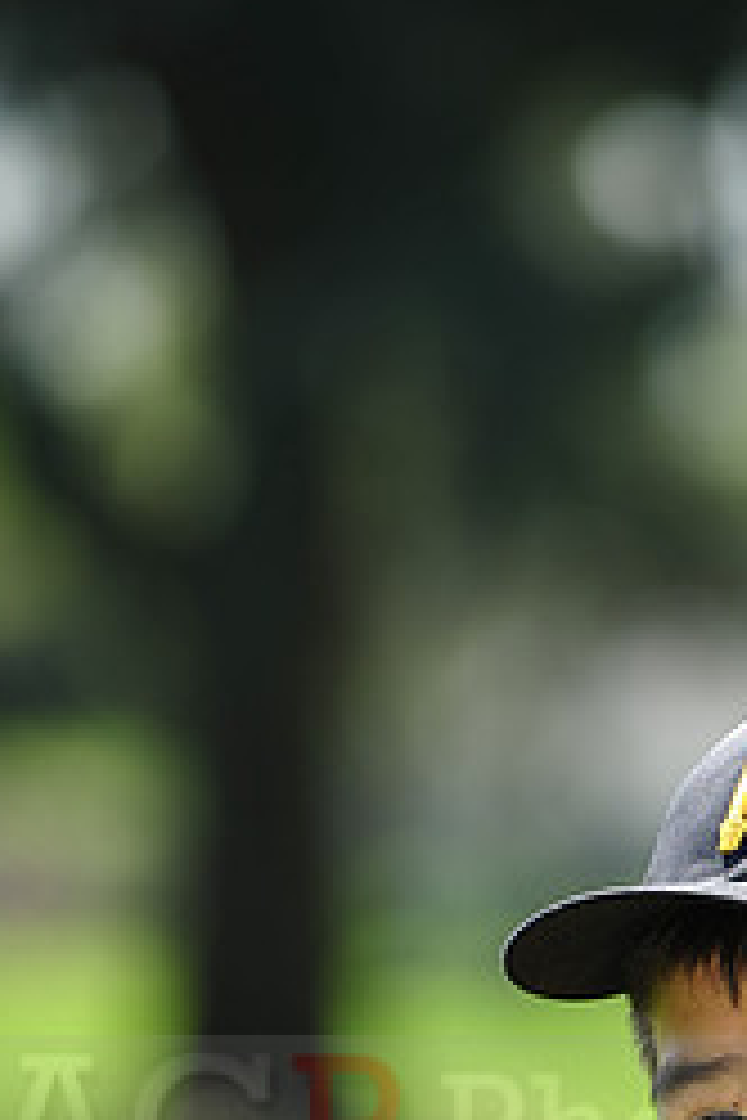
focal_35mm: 466
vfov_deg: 4.4
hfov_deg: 2.9
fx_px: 14503
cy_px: 1098
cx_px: 770
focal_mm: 200
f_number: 4.5
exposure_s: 1/640
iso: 200
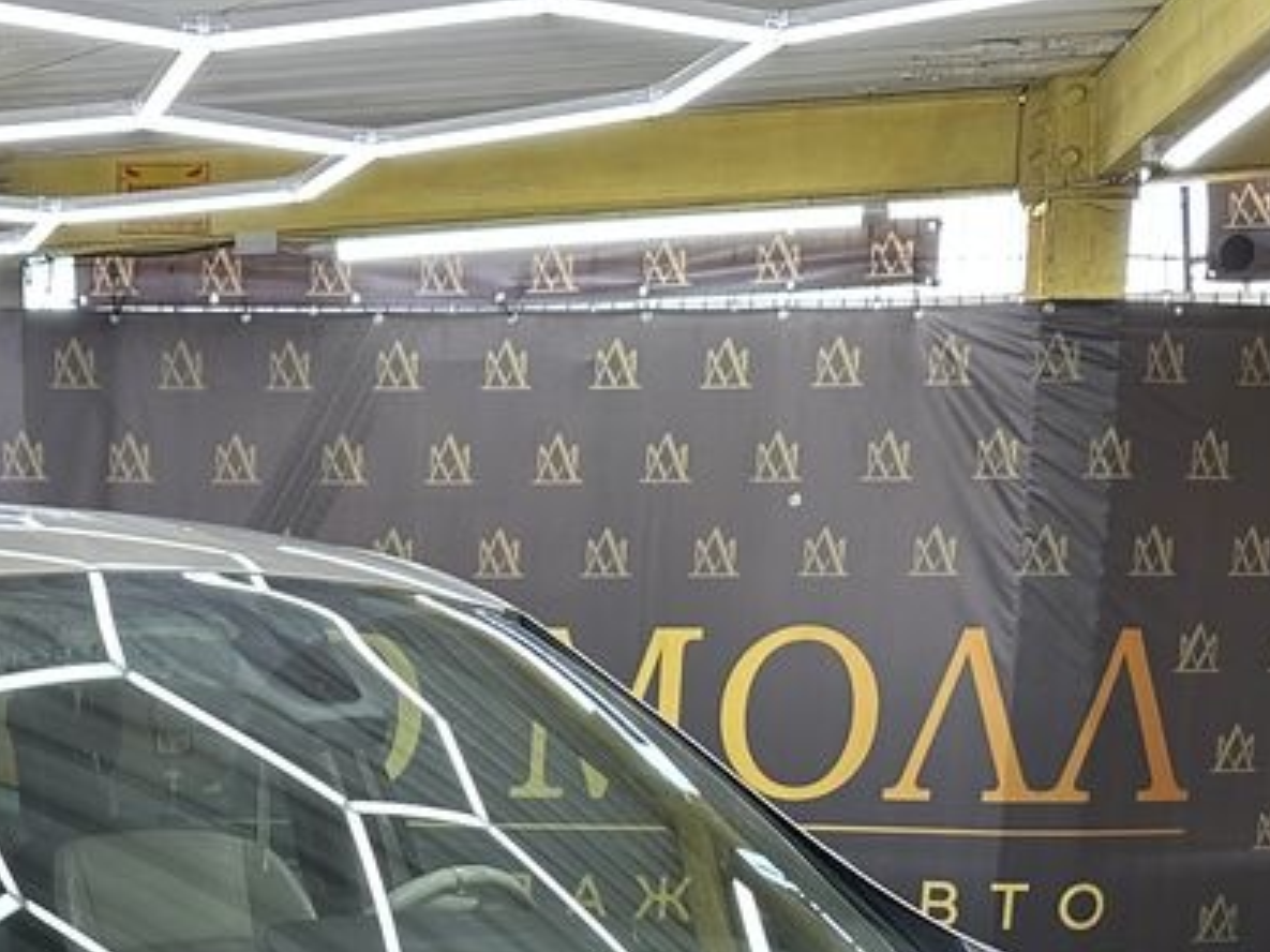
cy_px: 1322
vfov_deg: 18.4
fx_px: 2677
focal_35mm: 73
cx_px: 302
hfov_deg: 26.3
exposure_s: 1/100
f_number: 1.78
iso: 100
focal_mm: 6.86
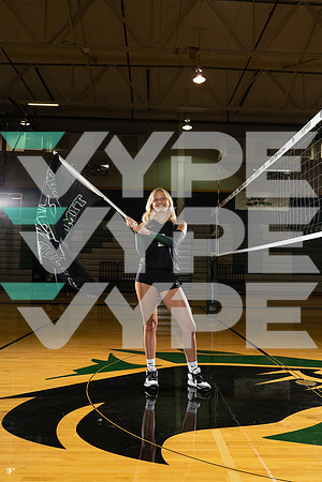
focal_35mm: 31
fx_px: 416
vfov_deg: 60.3
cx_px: 161
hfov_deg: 42.3
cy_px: 241
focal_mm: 31
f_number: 5.6
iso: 800
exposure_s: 1/250
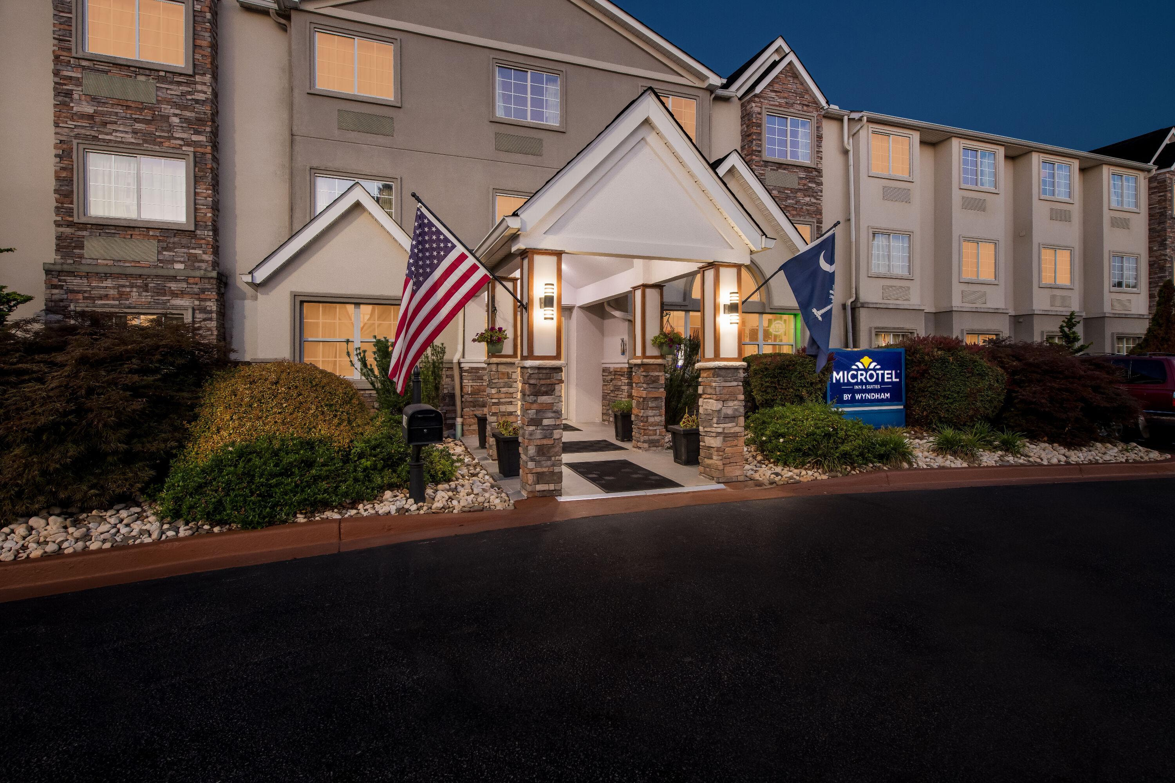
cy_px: 392
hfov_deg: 90.0
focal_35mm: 18
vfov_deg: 67.4
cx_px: 588
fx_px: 587
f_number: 8
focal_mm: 18
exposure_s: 1/6
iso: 400
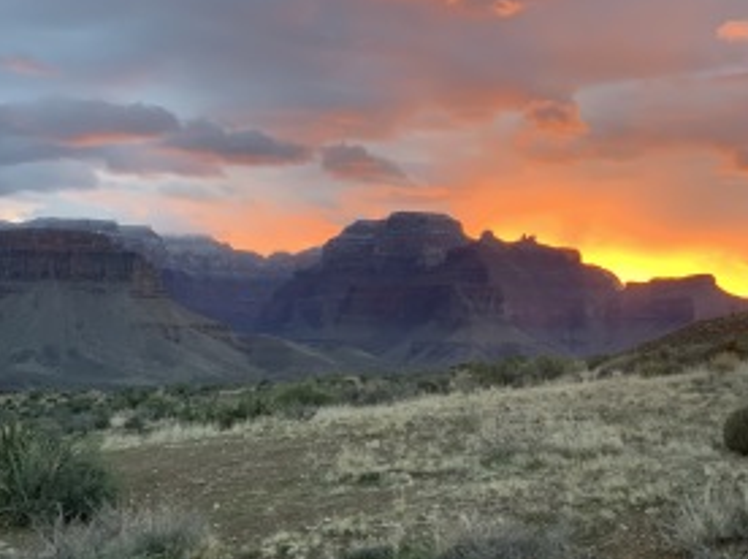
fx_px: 1488
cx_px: 425
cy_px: 320
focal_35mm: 69
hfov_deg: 28.2
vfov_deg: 21.2
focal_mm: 6
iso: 125
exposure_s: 1/85
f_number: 2.4
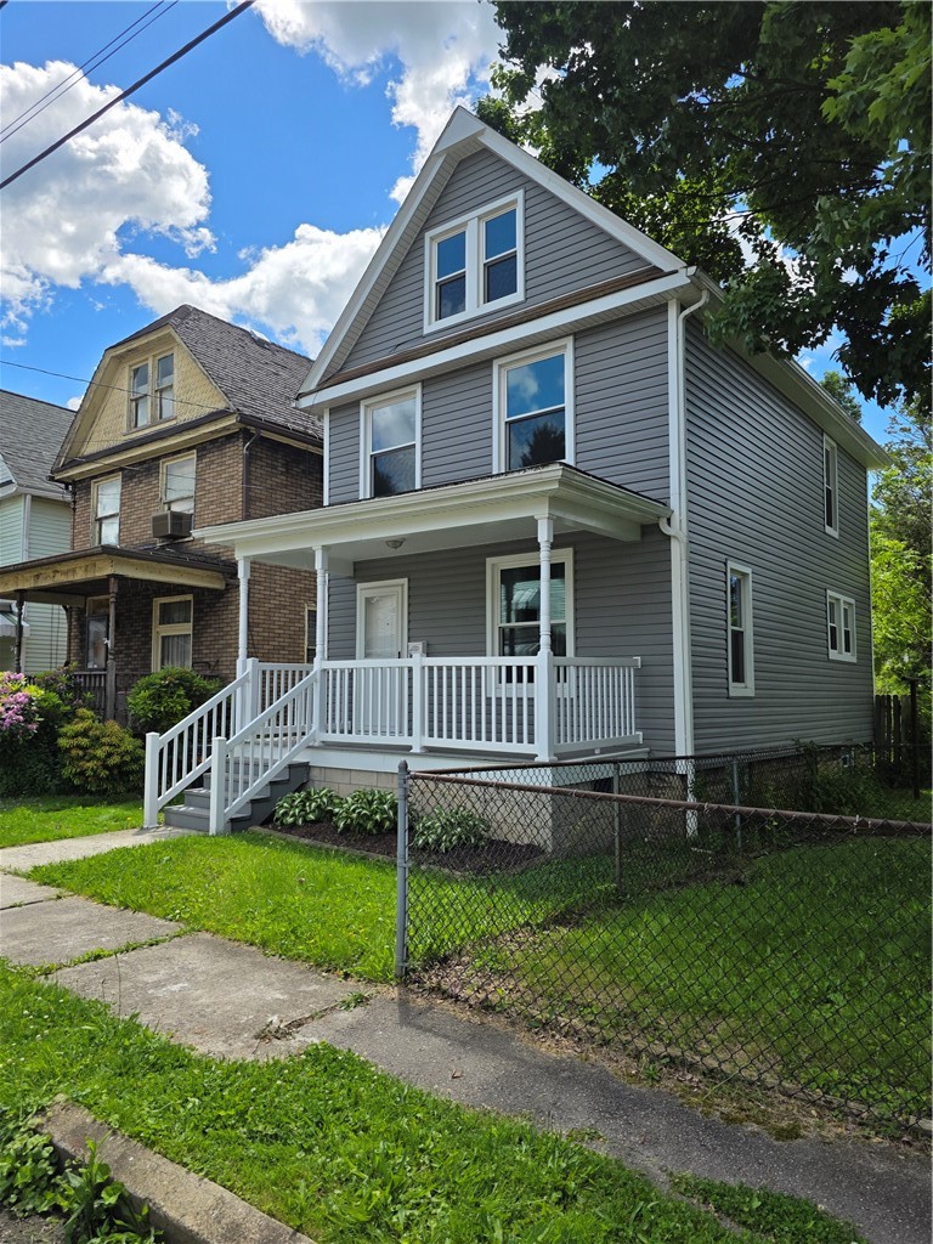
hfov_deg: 58.9
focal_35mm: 23
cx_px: 466
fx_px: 827
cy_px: 622
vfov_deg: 73.9
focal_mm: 6.3
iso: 80
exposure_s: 1/7061
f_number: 1.7
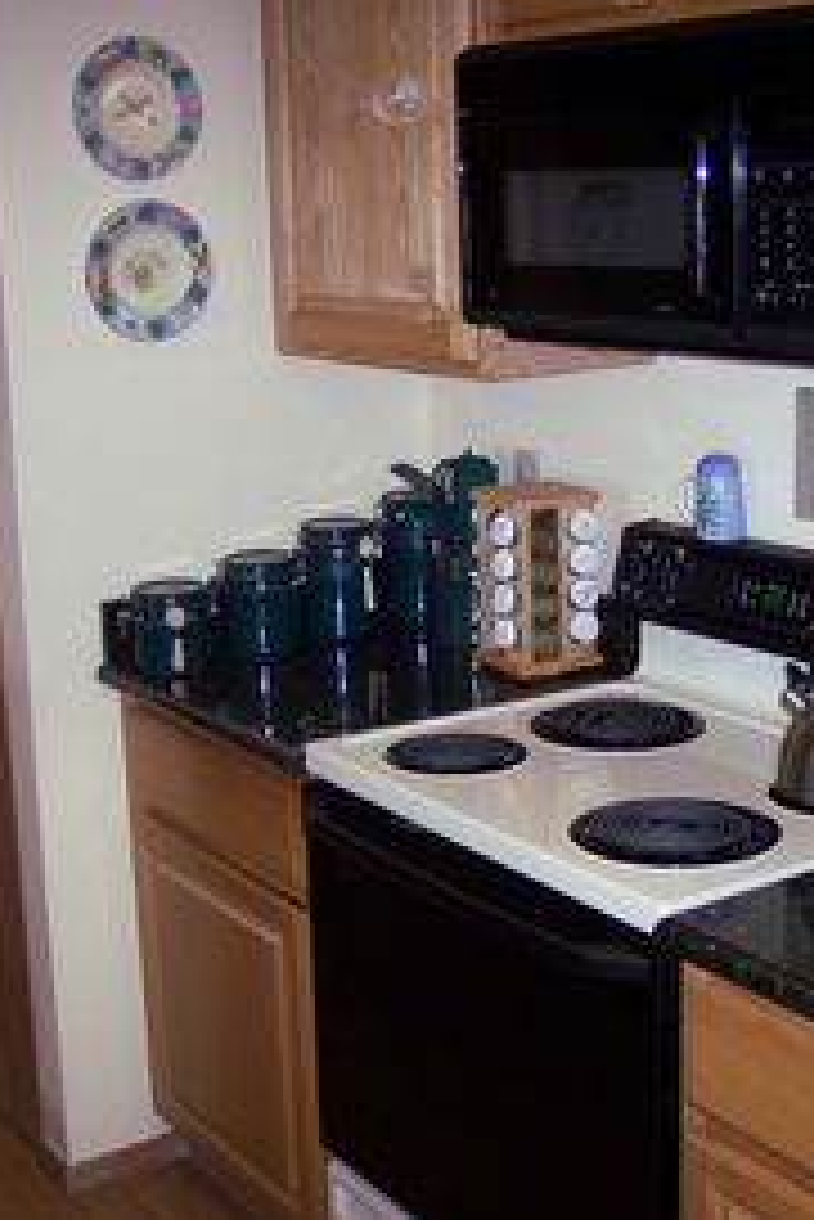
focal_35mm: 55
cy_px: 608
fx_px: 1863
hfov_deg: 24.6
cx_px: 499
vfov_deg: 36.2
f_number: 2.8
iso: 100
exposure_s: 1/60
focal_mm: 8
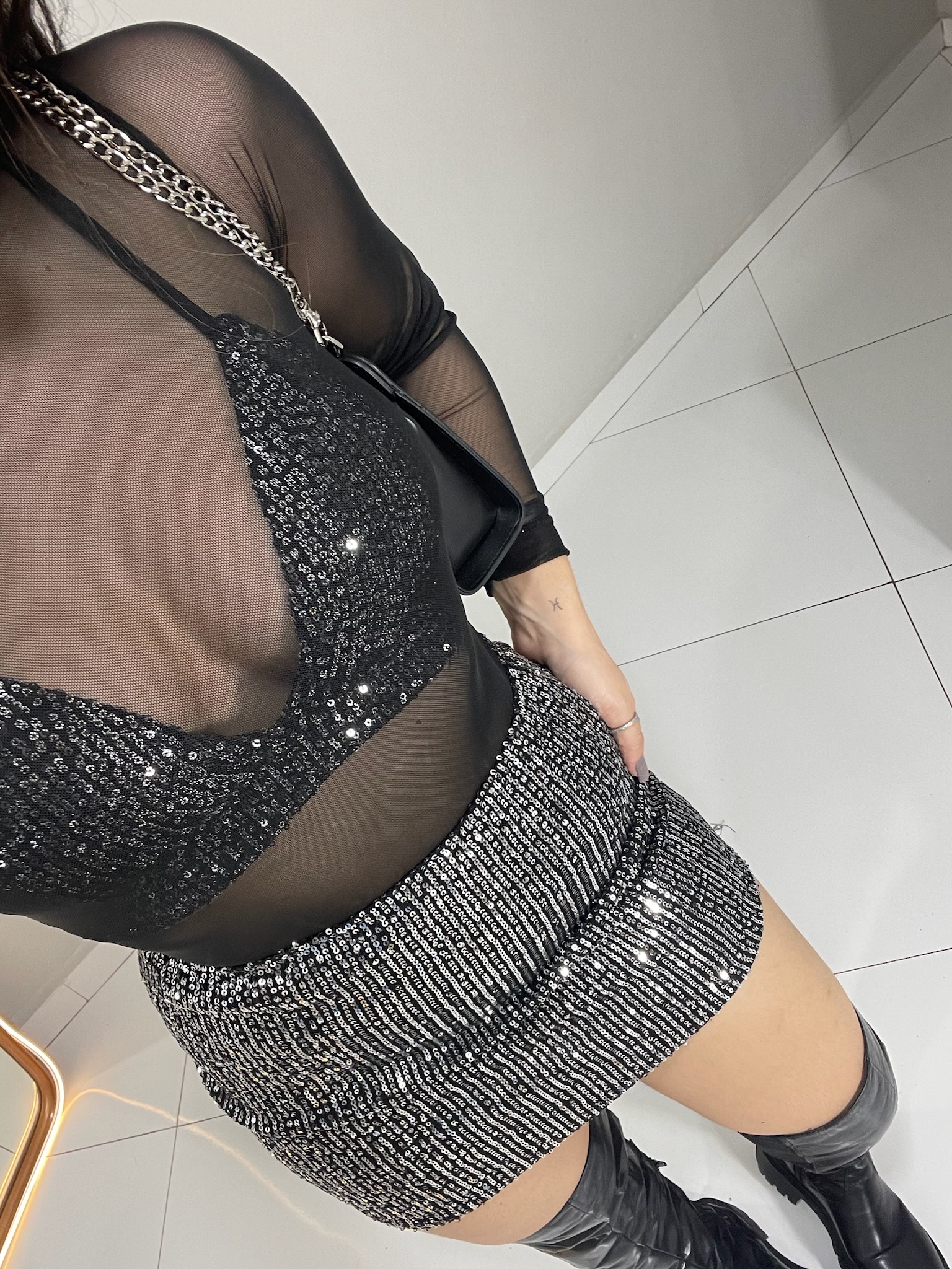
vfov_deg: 60.0
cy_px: 634
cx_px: 476
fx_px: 1100
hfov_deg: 46.8
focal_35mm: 30
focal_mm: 2.71
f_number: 2.2
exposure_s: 1/60
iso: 125
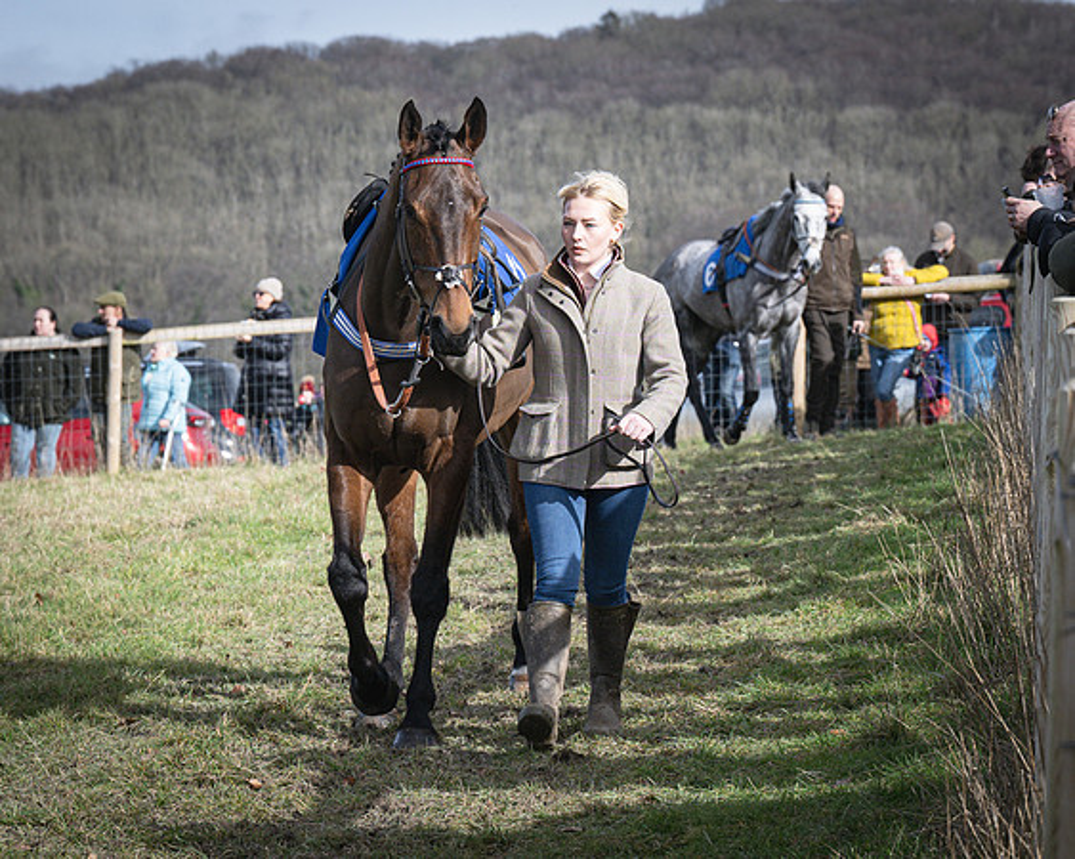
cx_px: 538
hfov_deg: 9.7
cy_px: 378
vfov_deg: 7.8
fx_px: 6335
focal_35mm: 199
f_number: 5.6
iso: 400
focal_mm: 94
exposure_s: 1/1250
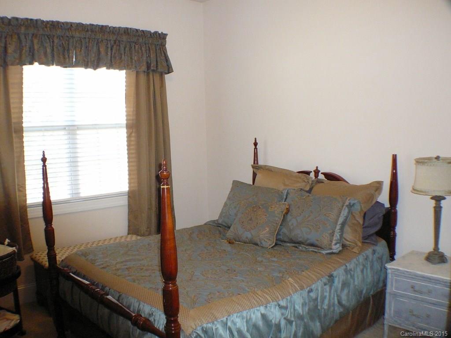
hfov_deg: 42.1
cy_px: 169
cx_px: 226
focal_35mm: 45
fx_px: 586
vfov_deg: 32.2
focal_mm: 6.7
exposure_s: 1/30
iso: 320
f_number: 3.2
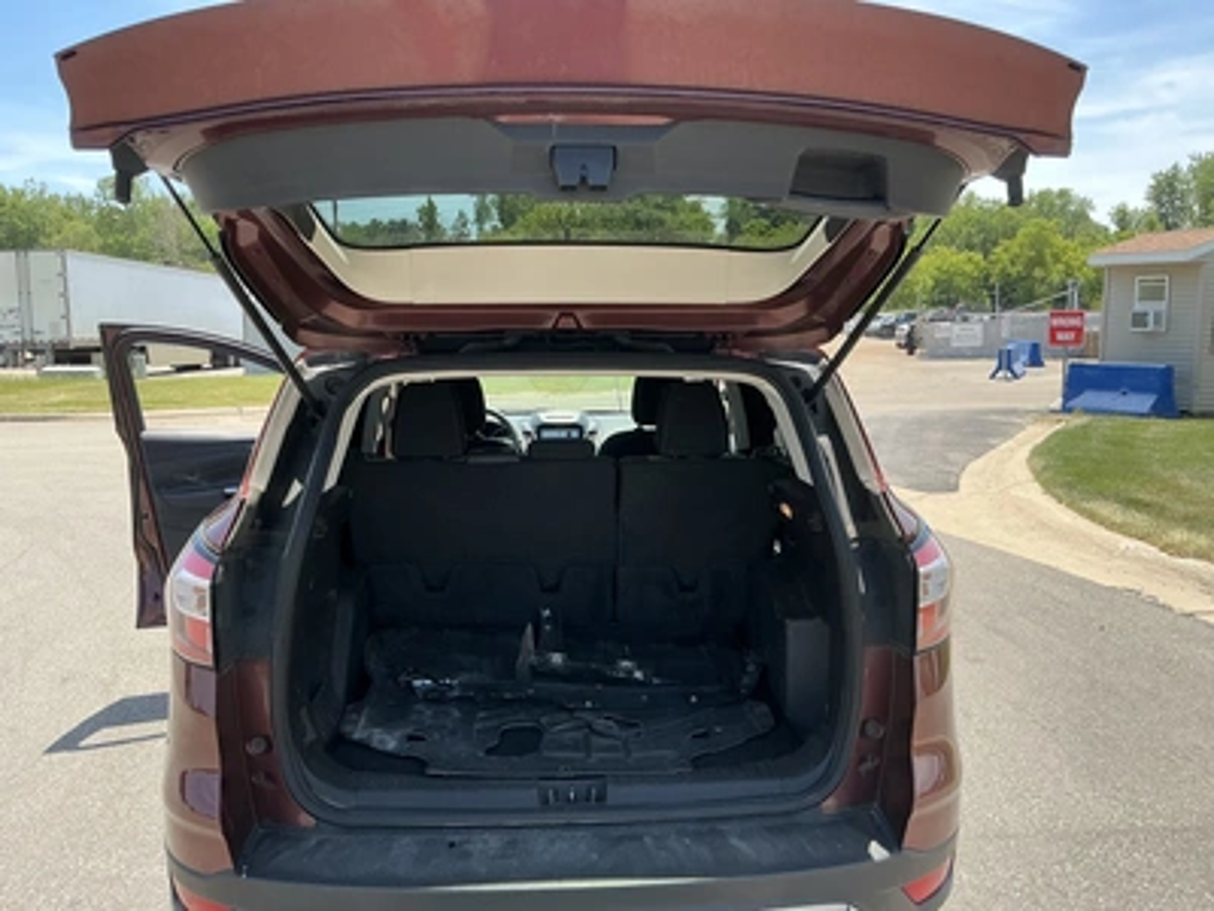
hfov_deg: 63.4
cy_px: 456
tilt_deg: -4.0
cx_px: 607
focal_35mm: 28
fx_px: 982
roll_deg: -0.3
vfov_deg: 49.7
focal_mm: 3
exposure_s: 1/551
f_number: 1.8
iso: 25
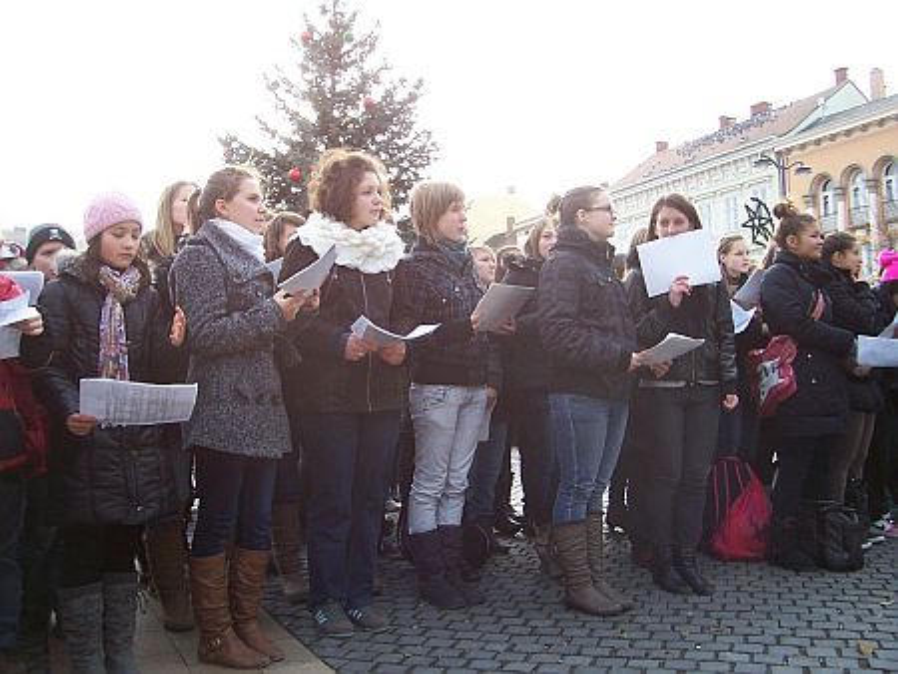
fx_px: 882
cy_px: 337
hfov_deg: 53.9
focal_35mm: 34
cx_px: 449
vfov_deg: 41.8
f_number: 2.7
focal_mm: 5.6
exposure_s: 1/250
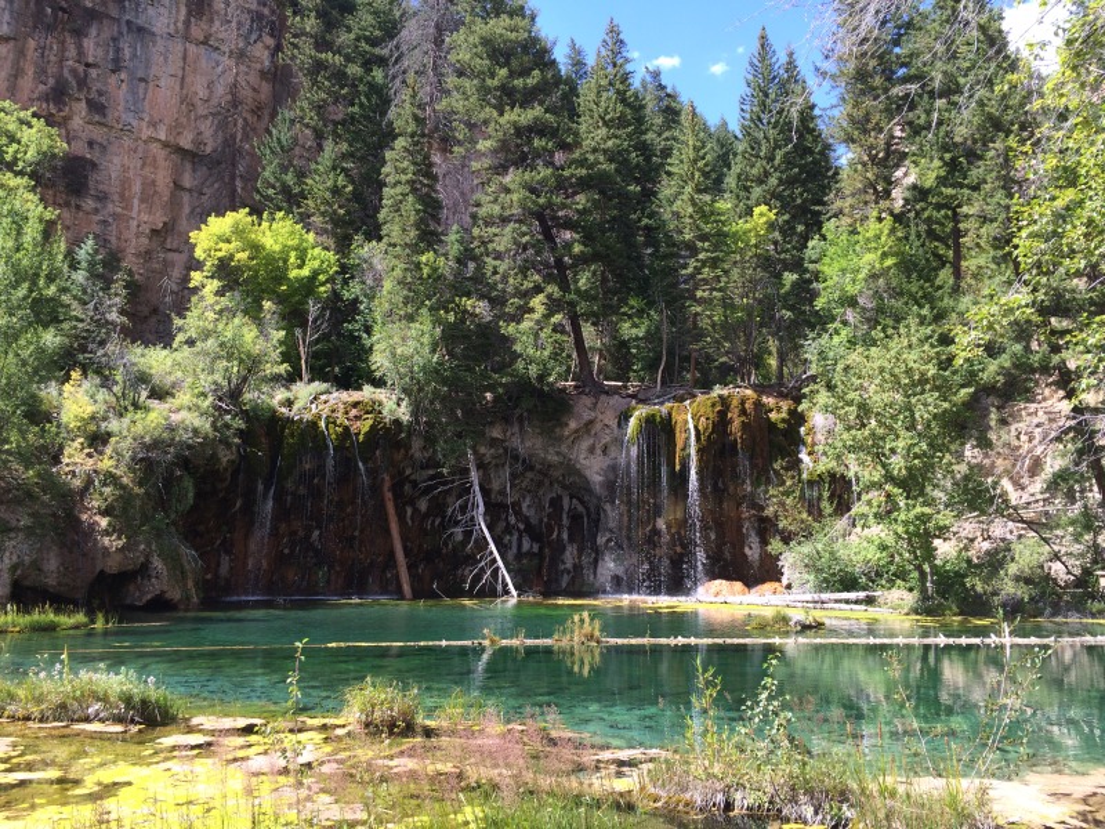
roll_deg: -0.5
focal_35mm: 29
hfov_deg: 61.7
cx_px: 552
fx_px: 926
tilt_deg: +7.5
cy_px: 414
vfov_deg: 48.2
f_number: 2.2
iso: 32
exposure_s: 1/494
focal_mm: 4.15
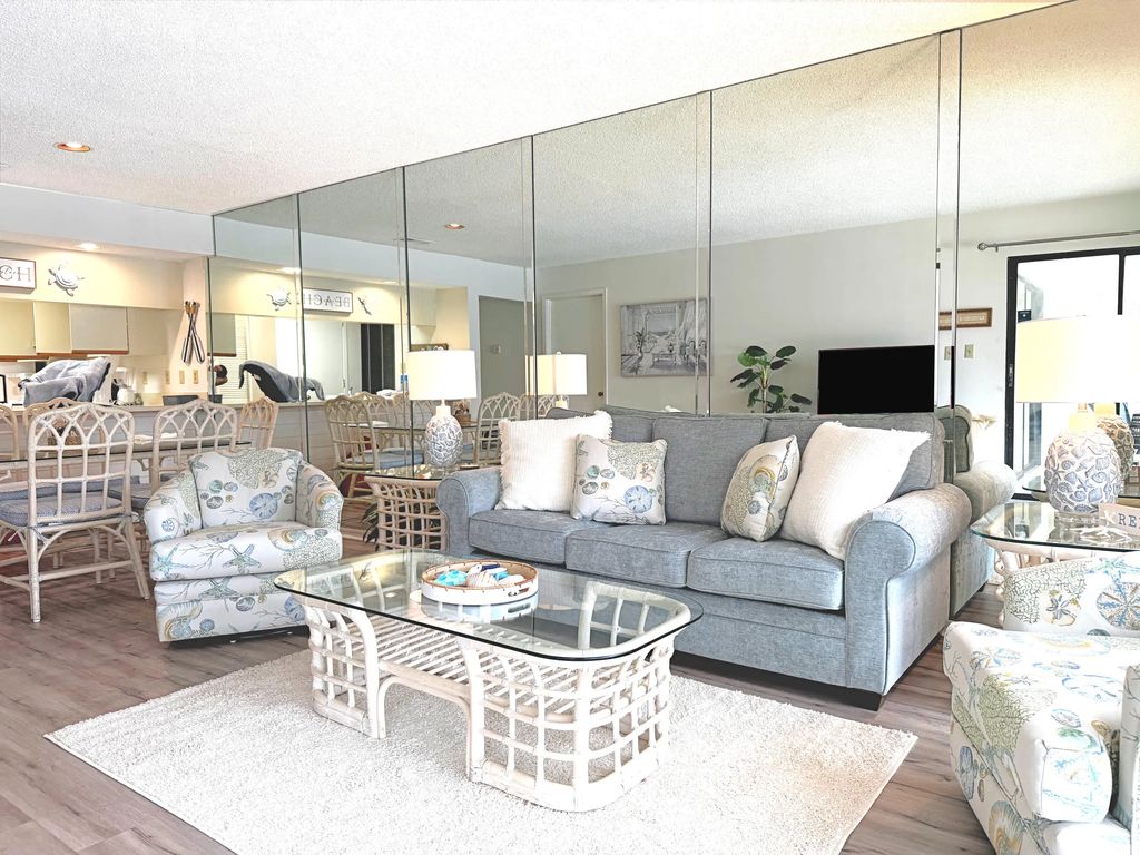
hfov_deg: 71.6
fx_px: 790
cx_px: 570
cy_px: 428
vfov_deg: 56.8
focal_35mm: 24
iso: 80
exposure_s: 1/120
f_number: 1.78
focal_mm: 6.76
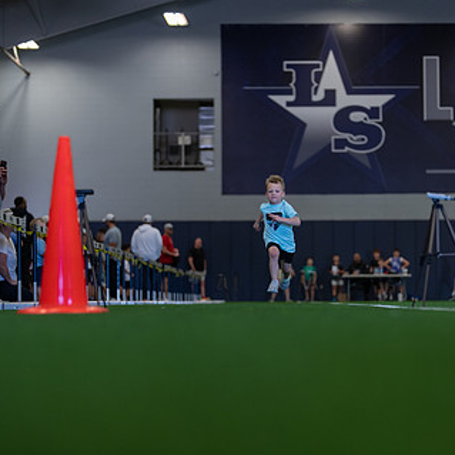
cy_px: 258
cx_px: 278
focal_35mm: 83
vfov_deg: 20.9
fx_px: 1234
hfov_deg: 20.9
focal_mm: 50
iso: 800
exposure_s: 1/1000
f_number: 1.2
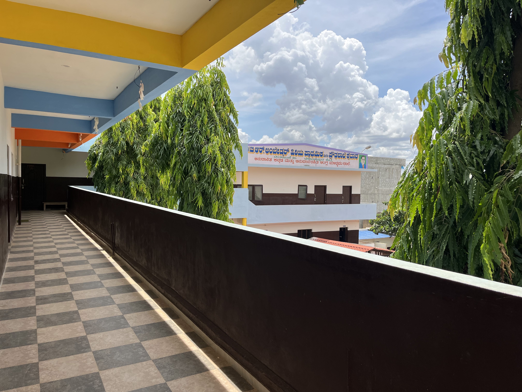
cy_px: 196
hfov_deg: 67.3
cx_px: 261
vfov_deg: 53.1
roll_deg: -0.7
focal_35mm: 26
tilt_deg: -1.9
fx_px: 392
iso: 50
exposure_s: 1/2899
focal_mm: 5.1
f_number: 1.6
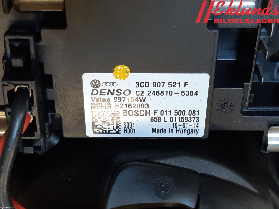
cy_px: 104
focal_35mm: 26
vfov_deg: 53.1
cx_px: 140
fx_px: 210
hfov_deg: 67.3
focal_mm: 3.93
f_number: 1.7
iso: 64
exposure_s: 1/100
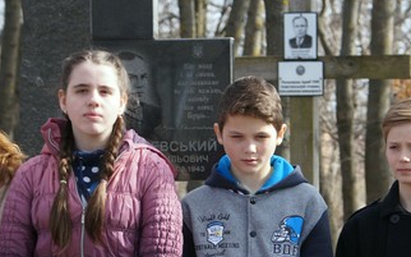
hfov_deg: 10.5
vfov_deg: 6.6
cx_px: 253
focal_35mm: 199
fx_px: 2228
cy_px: 210
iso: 125
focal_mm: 60
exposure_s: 1/160
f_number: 5.6
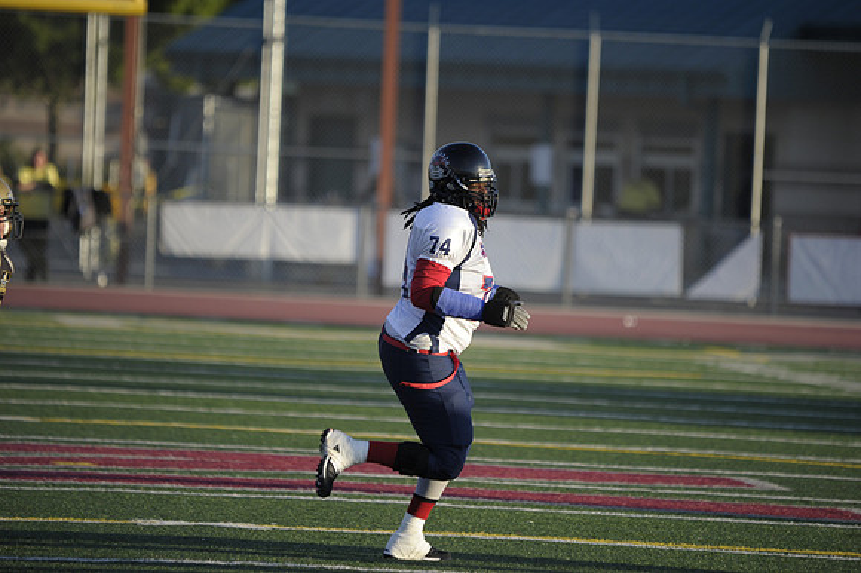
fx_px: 11951
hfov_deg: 4.1
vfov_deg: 2.7
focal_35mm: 500
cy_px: 286
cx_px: 430
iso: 900
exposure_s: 1/1000
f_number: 6.3
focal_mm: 500
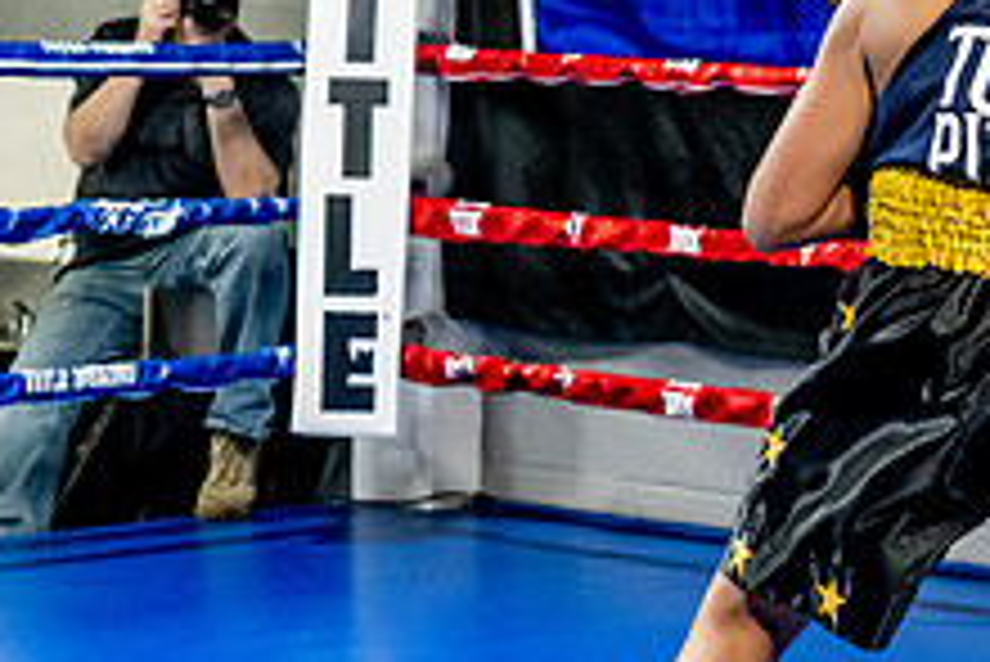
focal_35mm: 137
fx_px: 3770
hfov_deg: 14.6
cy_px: 241
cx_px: 1053
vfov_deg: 10.0
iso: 5000
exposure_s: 1/800
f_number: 2.8
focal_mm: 35
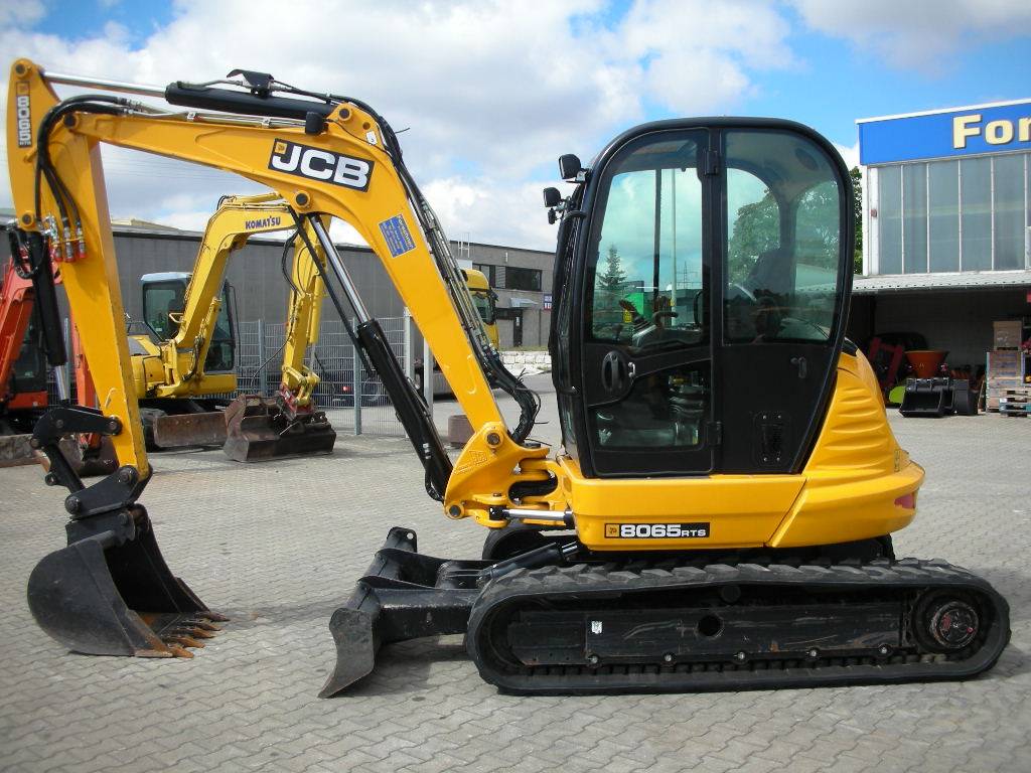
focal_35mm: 35
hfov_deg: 52.6
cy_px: 386
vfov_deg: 40.7
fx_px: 1042
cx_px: 516
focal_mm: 5.8
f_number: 8.5
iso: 50
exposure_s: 1/66.2
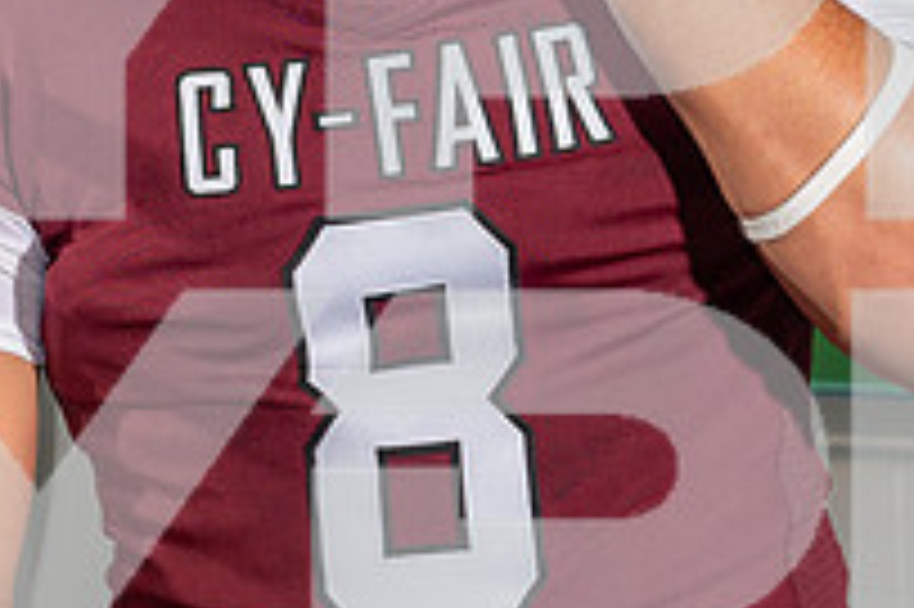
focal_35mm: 126
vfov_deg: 10.8
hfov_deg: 16.2
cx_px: 239
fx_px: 3196
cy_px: -16
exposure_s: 1/250
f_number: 5.6
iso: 200
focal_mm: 44
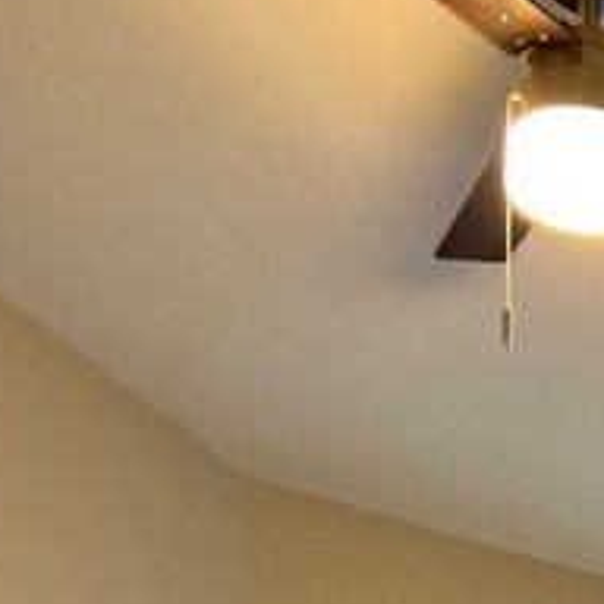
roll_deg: +0.8
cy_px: 1057
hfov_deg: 17.3
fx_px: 1816
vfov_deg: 16.2
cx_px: 859
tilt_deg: +0.5
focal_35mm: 92
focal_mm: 5.7
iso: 125
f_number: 1.5
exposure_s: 1/120
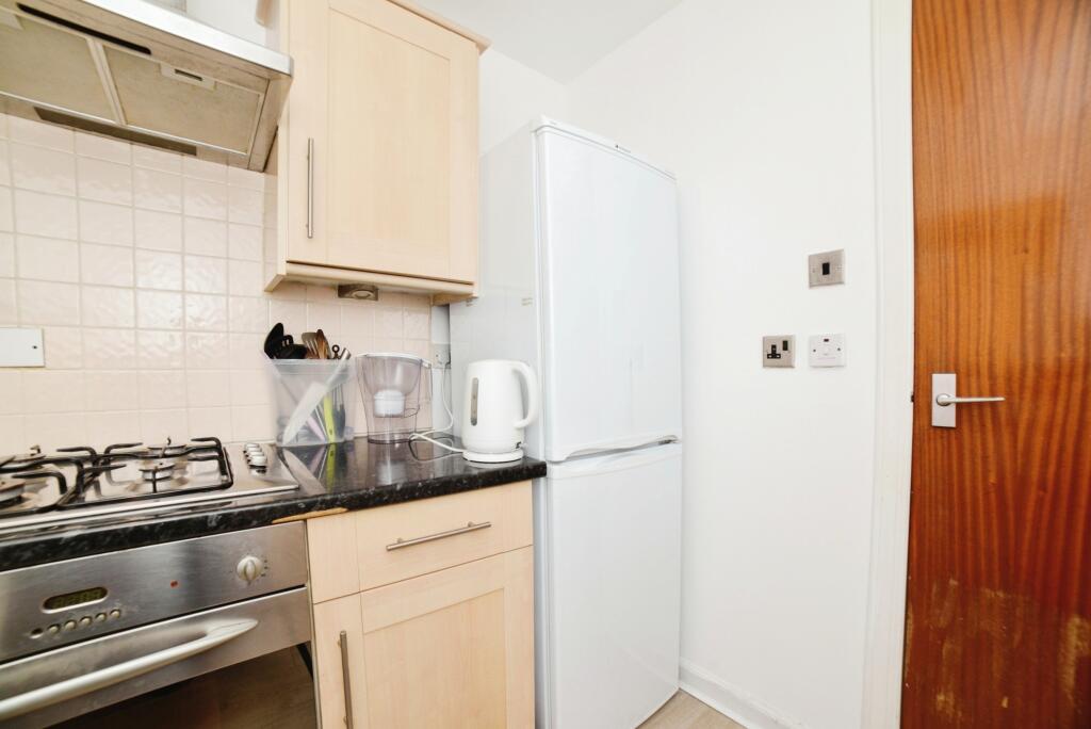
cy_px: 364
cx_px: 546
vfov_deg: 81.3
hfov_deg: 104.2
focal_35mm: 14
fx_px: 424
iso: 400
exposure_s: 1/200
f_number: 8
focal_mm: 14
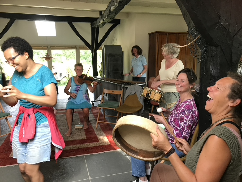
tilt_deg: -8.2
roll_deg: +0.6
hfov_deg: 63.4
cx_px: 121
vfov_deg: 49.7
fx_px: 196
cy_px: 91
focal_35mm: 28
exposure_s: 1/33
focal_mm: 3.99
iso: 25
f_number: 1.8
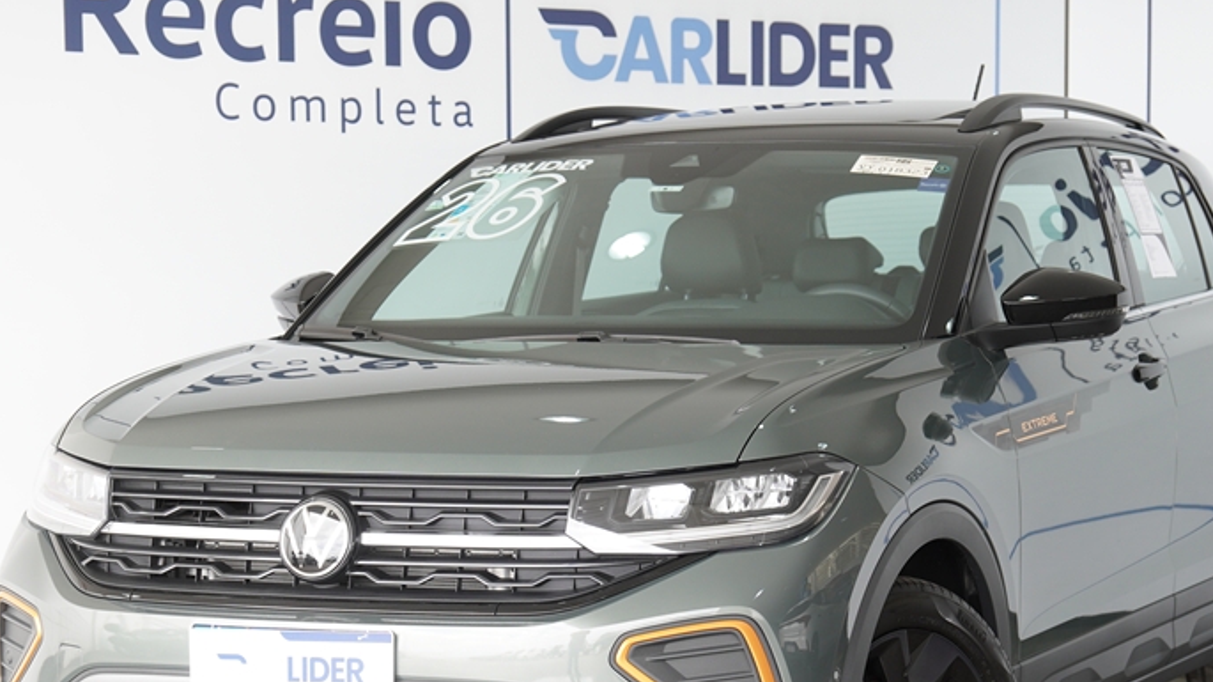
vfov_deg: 11.4
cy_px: 488
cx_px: 643
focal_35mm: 106
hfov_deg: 20.2
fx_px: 3402
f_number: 3.5
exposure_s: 1/125
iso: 200
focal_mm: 45
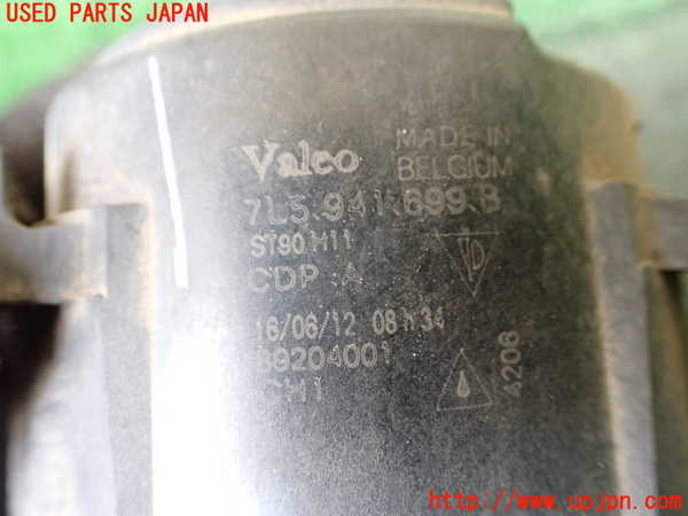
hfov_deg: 60.0
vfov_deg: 46.8
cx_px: 344
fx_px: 596
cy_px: 258
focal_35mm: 30
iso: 800
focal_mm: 5.4
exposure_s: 1/50
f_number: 2.3
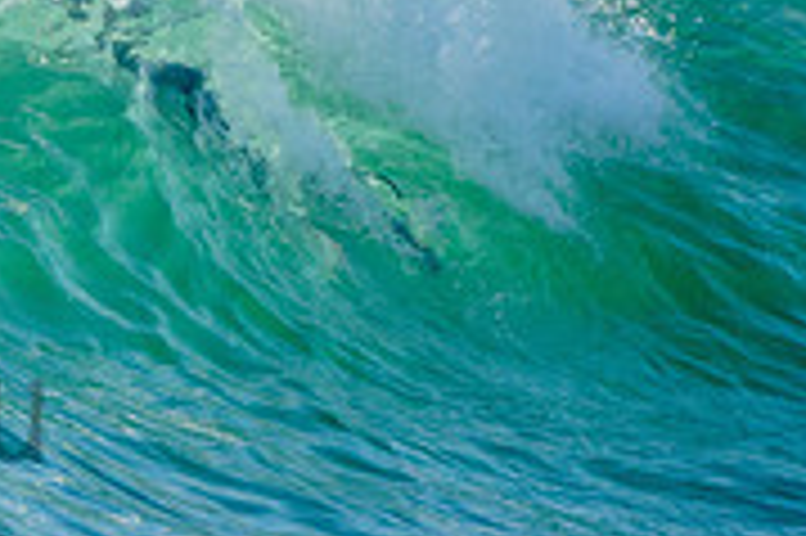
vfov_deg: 0.7
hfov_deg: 1.1
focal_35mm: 1945
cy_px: 358
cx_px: -432
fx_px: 43506
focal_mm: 400
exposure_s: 1/1250
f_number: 5.6
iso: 320
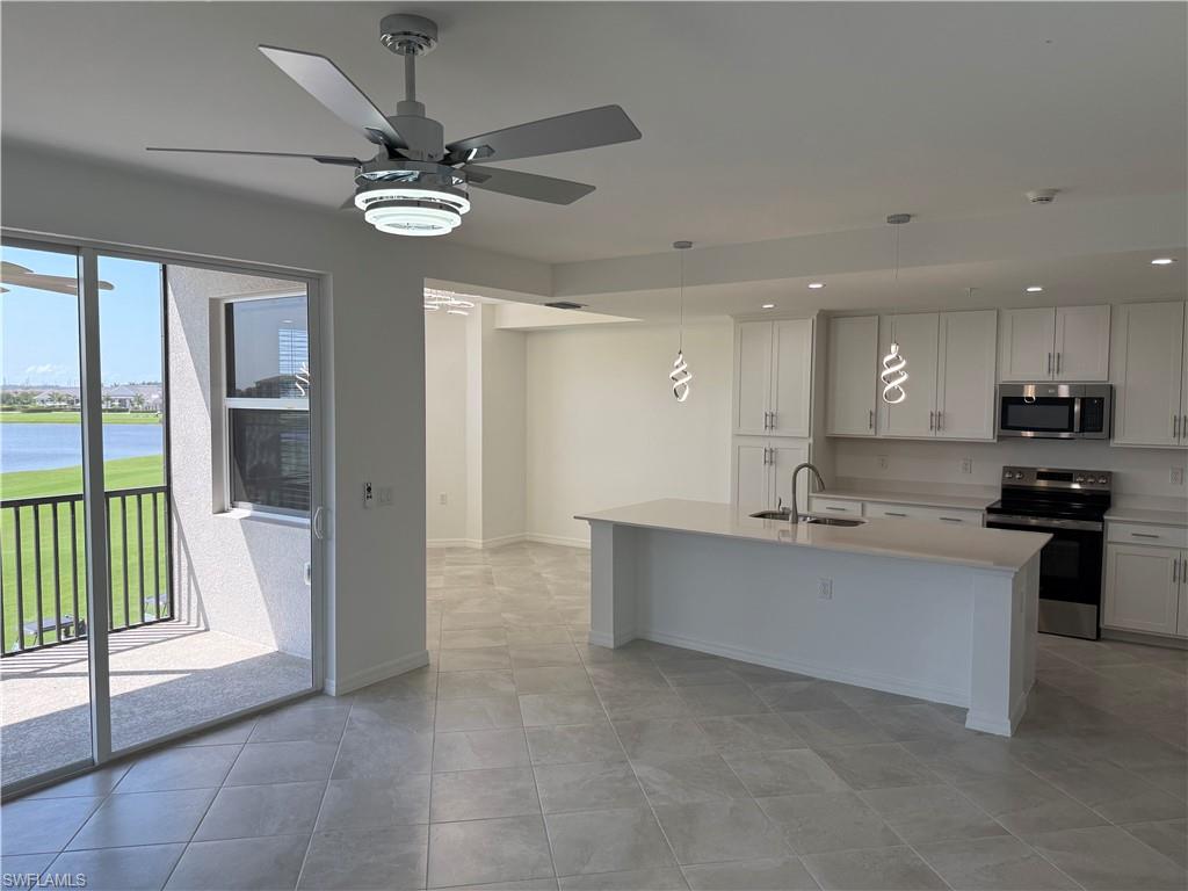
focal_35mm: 24
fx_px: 824
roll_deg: +0.2
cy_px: 446
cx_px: 594
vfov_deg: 56.8
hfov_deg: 71.6
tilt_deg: -2.7
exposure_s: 1/423
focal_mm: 6.76
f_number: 1.78
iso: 100
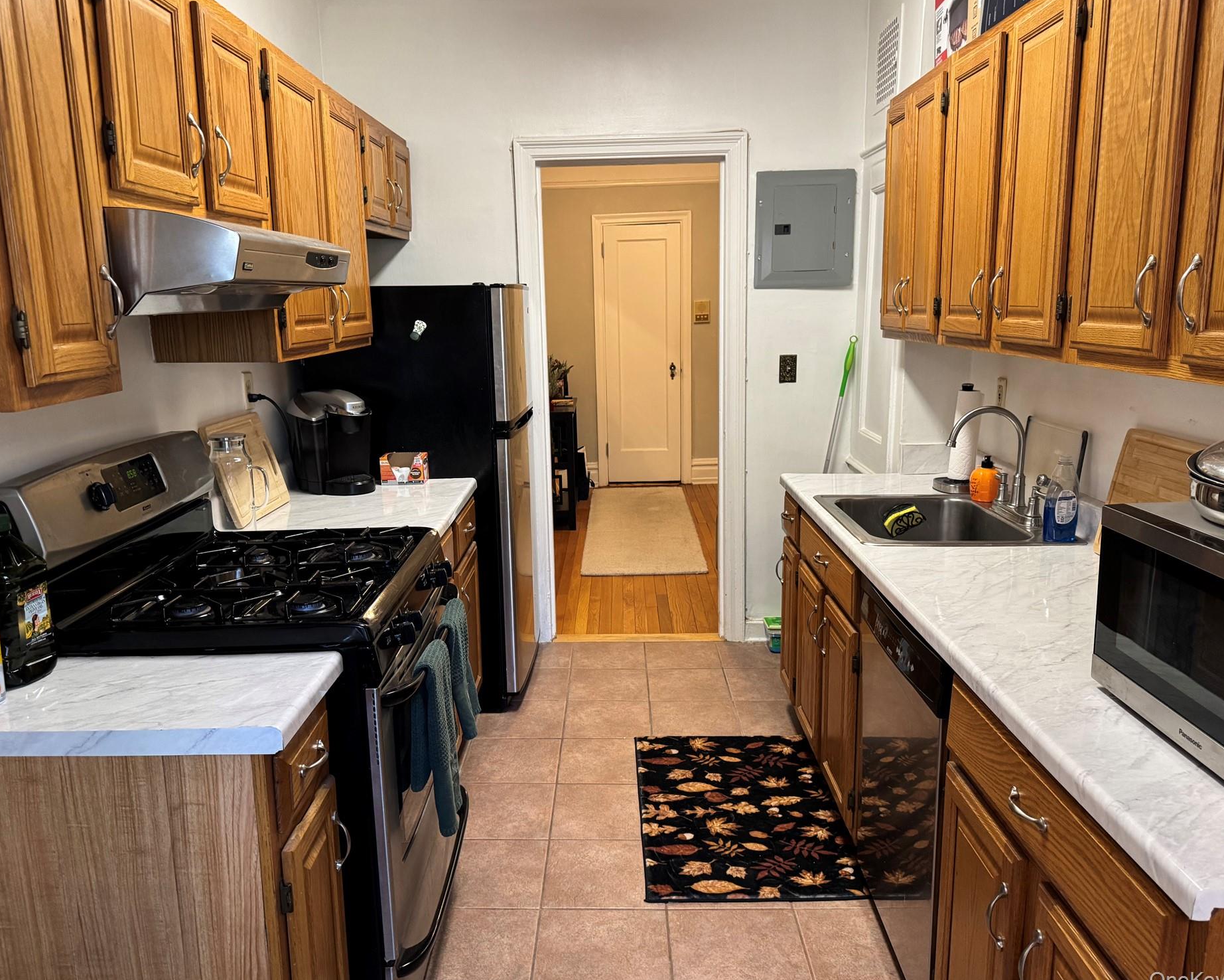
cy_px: 486
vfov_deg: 54.9
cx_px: 605
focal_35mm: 26
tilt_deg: -12.2
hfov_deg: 66.0
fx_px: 942
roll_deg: +0.9
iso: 320
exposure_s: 1/60
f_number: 1.78
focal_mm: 6.76
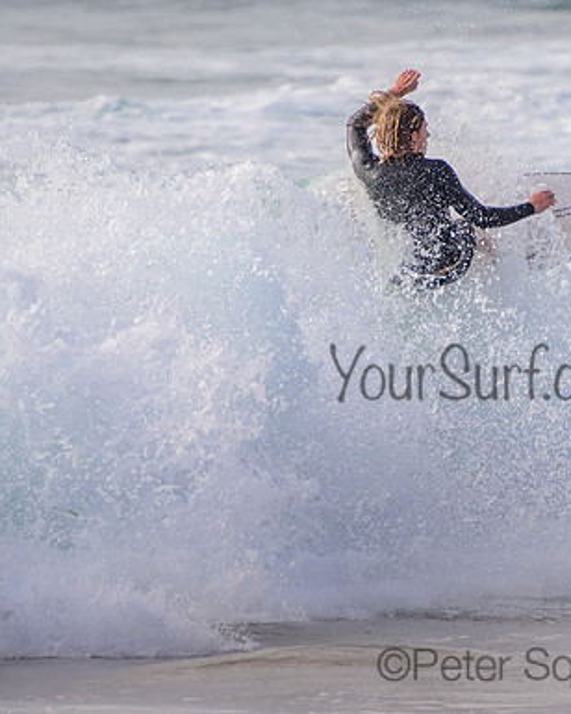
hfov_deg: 2.0
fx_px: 16456
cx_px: 533
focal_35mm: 779
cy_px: 339
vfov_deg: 2.5
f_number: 5.6
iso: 320
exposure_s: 1/2000
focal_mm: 400
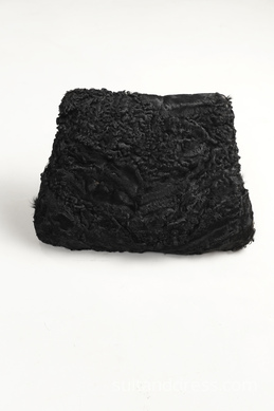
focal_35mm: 48
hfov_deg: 28.1
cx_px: 137
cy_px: 206
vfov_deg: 41.1
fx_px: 548
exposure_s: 1/40
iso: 400
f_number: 5.6
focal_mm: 32
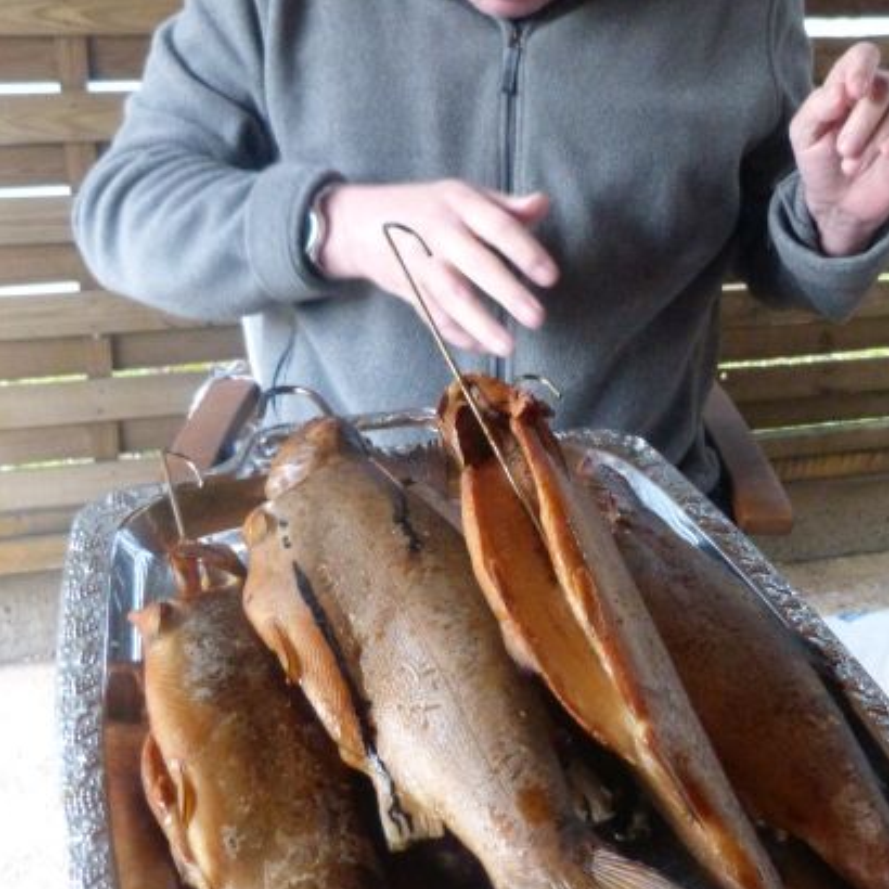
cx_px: 549
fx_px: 1337
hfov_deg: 36.6
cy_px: 469
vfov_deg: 36.8
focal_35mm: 46
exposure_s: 1/125
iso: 640
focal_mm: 4.5
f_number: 2.8
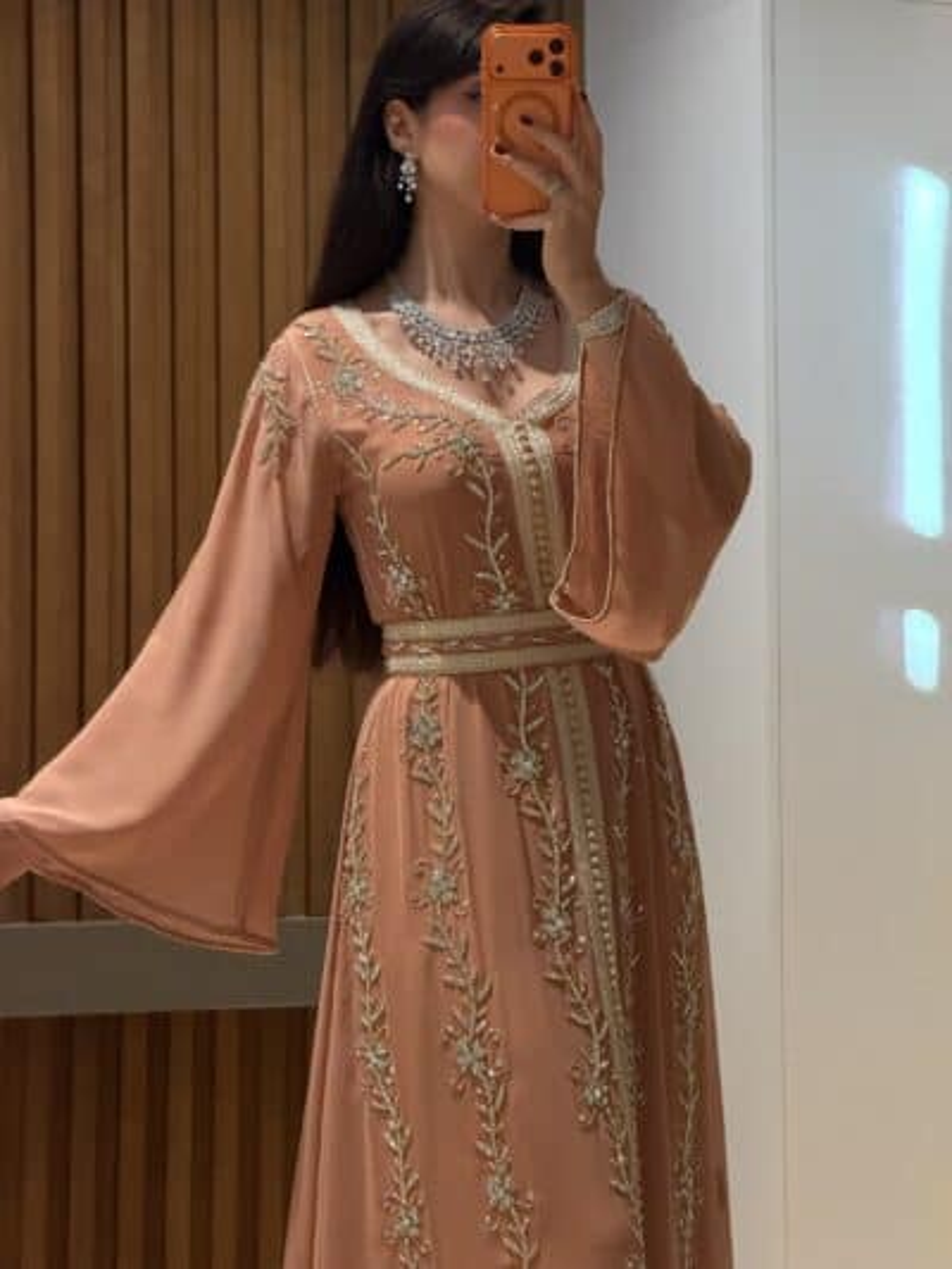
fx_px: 3665
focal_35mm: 100
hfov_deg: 14.8
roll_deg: +1.0
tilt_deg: -20.5
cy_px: 634
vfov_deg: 19.6
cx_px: 476
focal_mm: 16.89
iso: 640
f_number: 2.8
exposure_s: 1/33
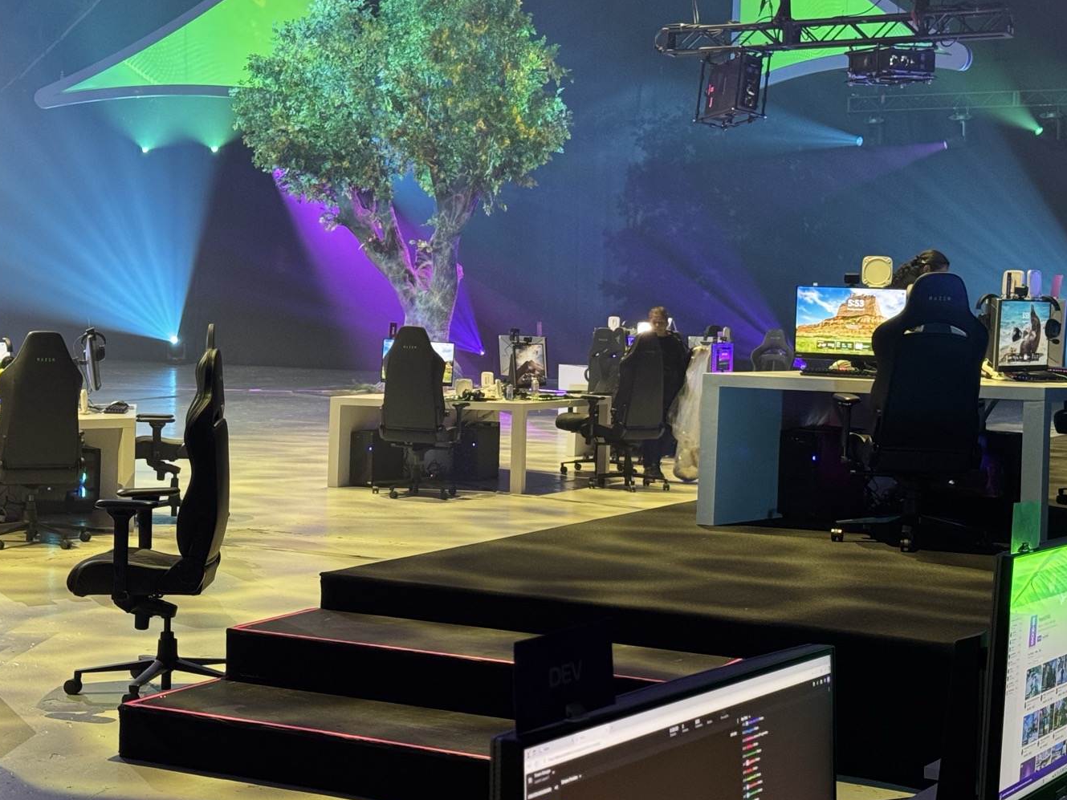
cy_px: 309
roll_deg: -2.0
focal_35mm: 65
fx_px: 2004
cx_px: 468
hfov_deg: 29.8
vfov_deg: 22.5
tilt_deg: -1.3
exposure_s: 1/37
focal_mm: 6.76
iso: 400
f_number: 1.78
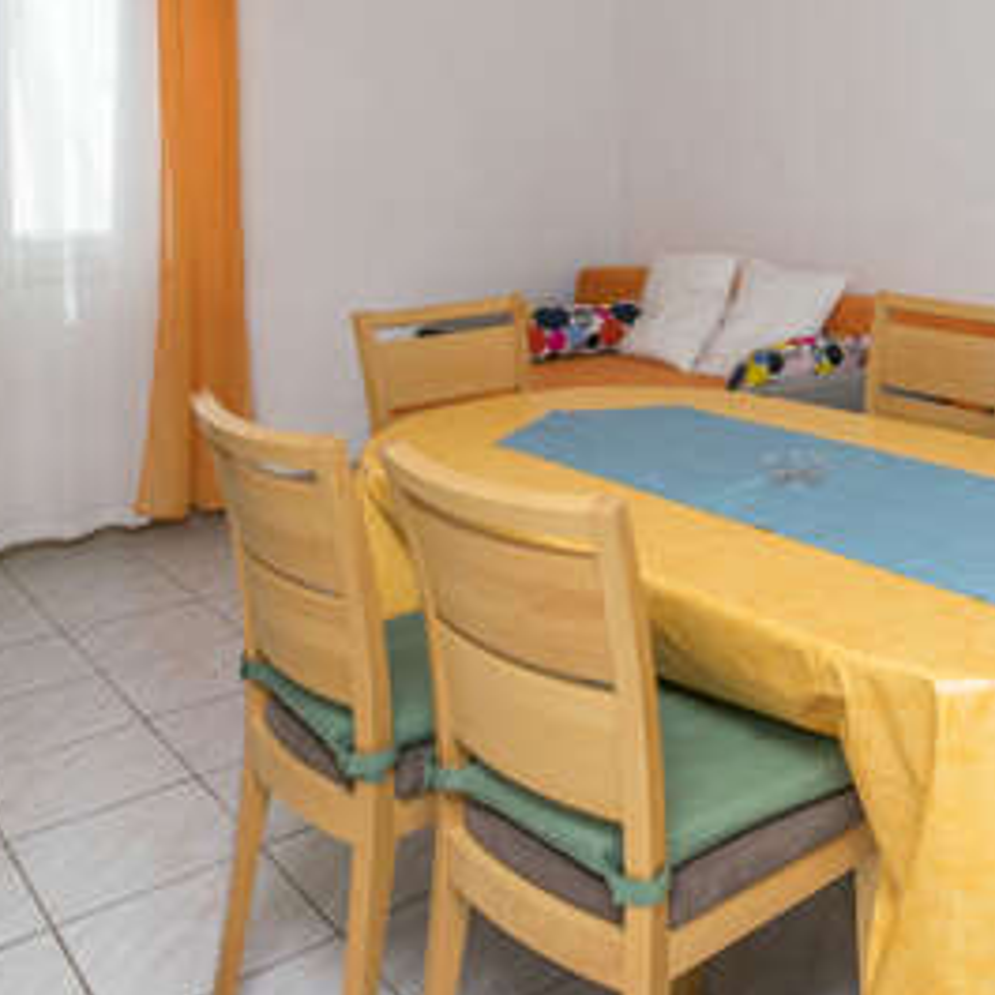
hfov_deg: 43.4
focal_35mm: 37
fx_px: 1203
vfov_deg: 42.5
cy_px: 169
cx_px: 755
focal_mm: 10
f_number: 8
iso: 100
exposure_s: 1/160
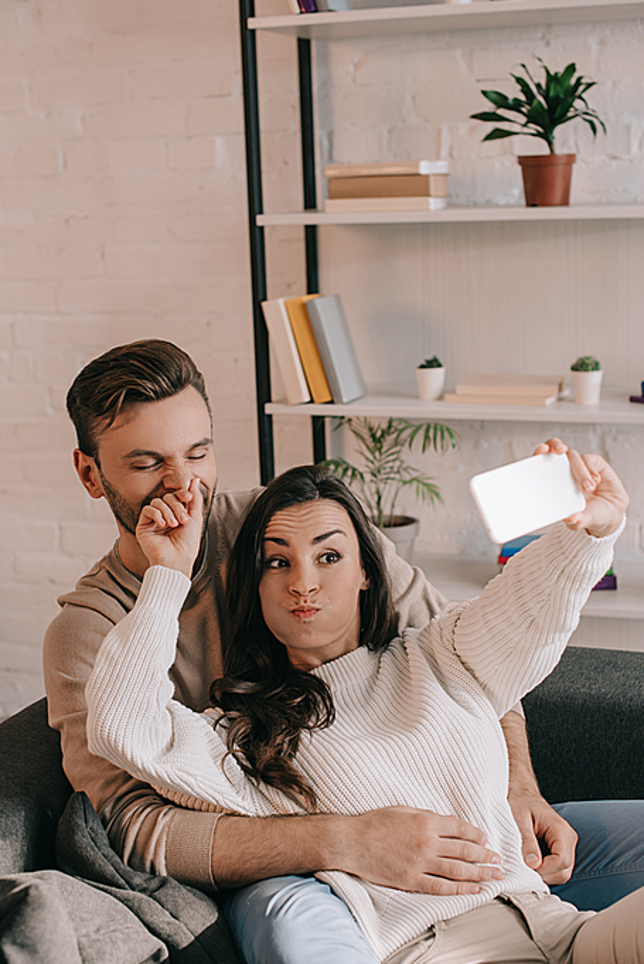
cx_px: 320
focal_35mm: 55
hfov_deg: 24.7
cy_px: 506
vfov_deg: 36.2
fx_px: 1473
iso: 125
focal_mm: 50
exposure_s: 1/200
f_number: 3.5
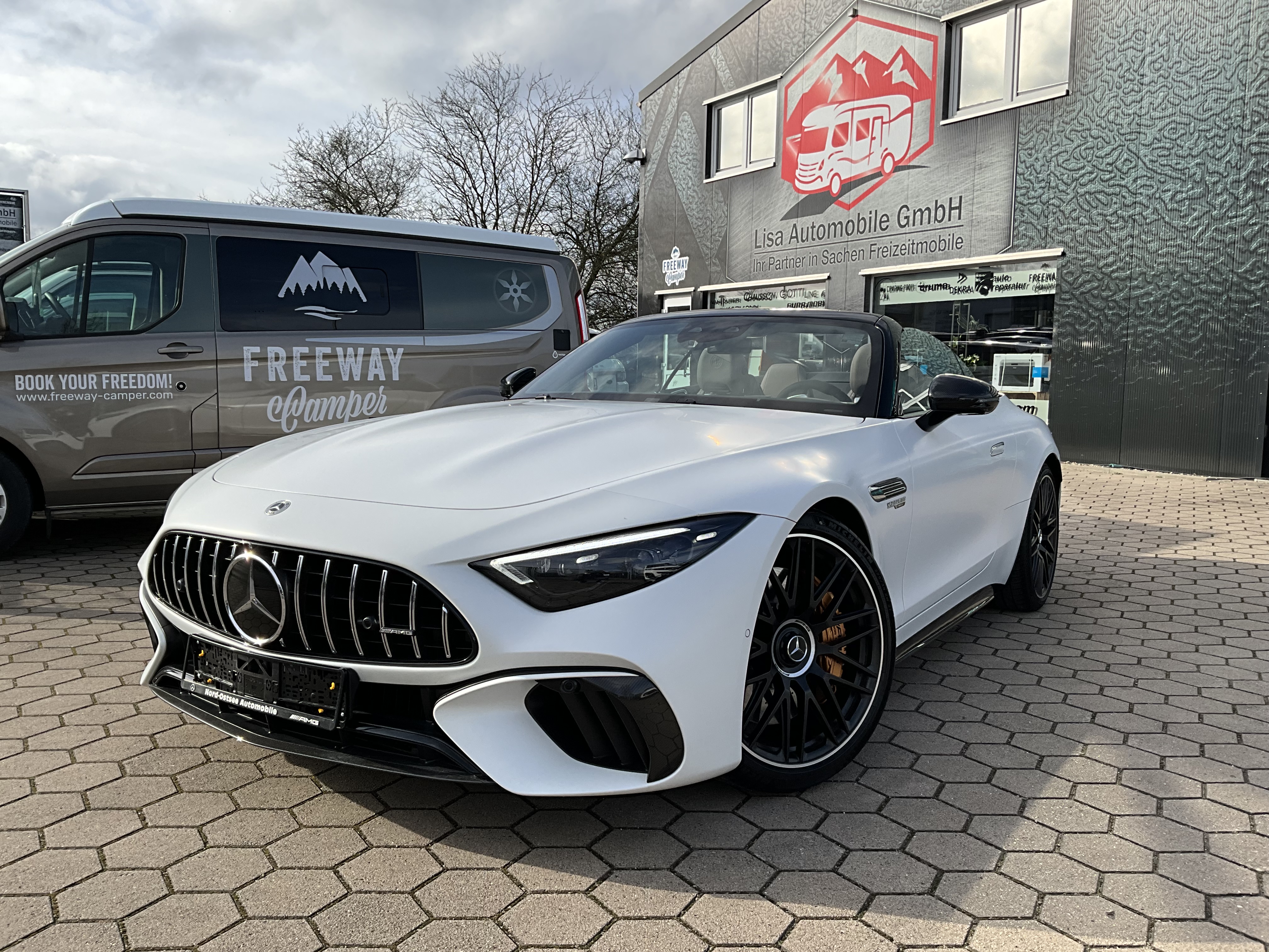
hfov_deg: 61.7
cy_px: 476
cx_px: 634
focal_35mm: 29
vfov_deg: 48.2
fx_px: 1063
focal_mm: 3
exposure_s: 1/1626
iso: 25
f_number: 1.8
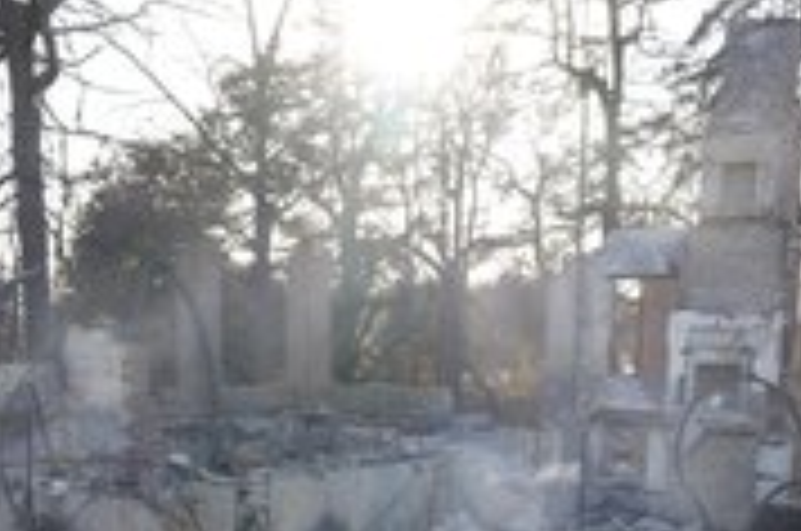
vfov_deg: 23.6
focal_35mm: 54
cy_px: 562
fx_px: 1199
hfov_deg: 36.8
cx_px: 320
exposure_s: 1/250
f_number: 4.5
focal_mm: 24
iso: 250
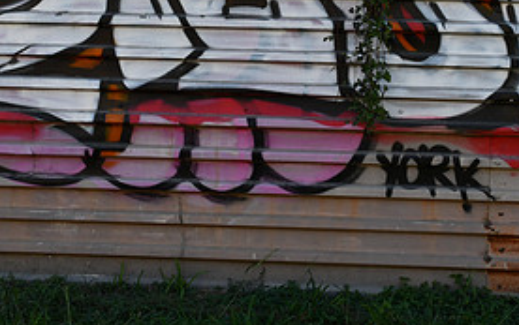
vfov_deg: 16.5
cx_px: 350
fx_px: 1090
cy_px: -23
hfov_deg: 26.6
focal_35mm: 77
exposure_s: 1/250
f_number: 6.3
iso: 200
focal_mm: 24
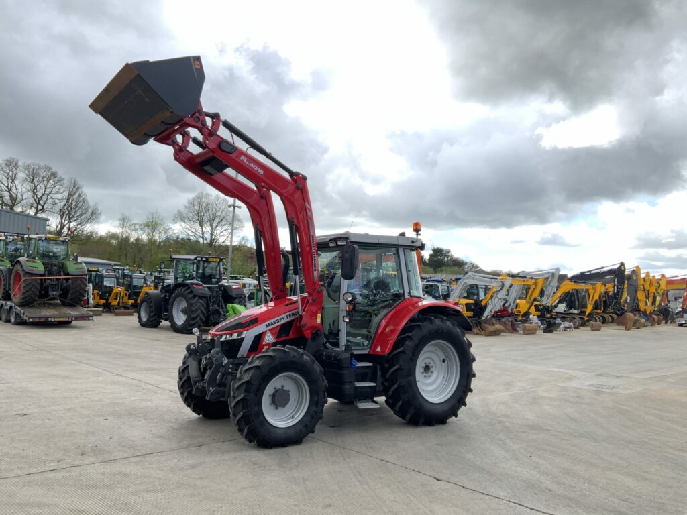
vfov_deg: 48.2
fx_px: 576
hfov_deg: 61.7
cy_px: 258
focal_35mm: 29
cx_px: 344
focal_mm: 3
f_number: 1.8
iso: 16
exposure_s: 1/245
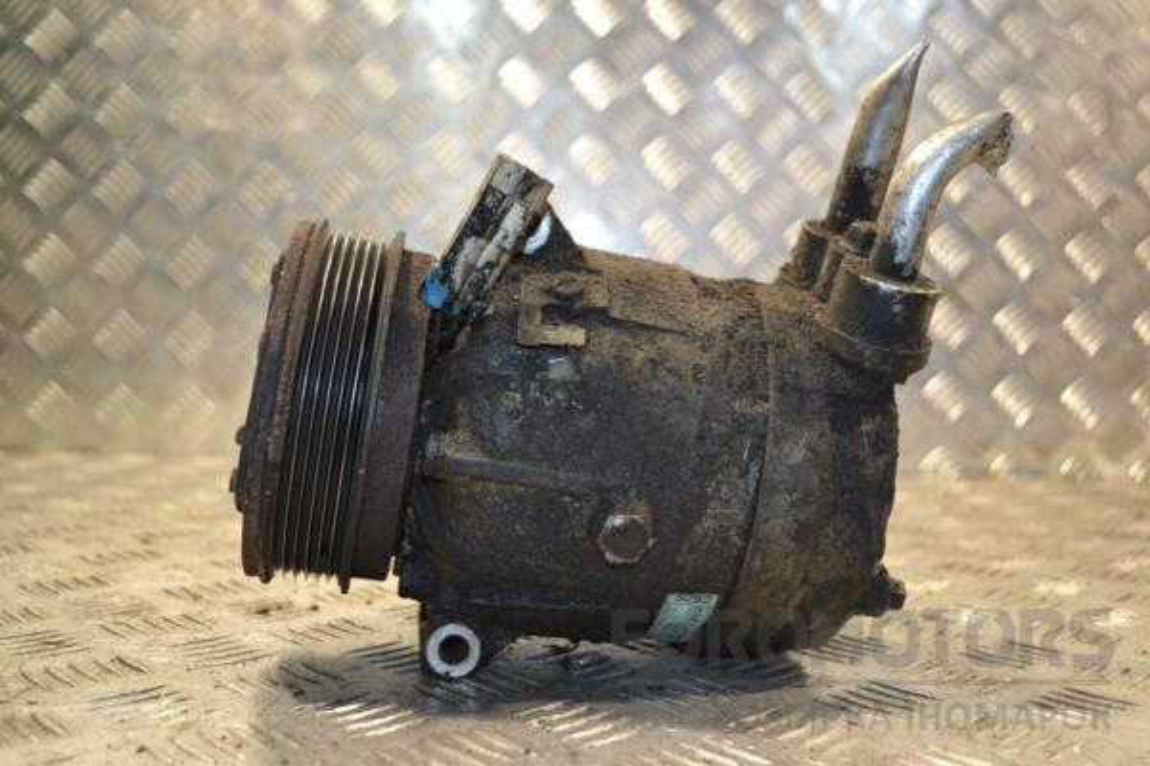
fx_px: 1150
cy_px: 383
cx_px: 575
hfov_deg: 53.1
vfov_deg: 36.9
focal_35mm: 36
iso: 360
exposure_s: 1/60
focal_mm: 24
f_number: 4
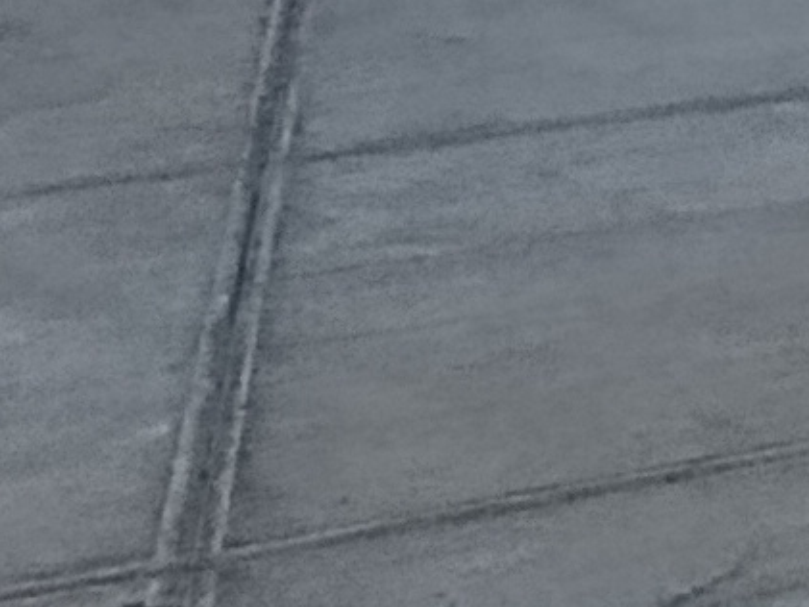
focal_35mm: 124
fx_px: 2899
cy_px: -1176
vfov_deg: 9.5
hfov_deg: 11.7
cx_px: 2150
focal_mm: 1.65
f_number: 2.2
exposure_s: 1/615
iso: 50
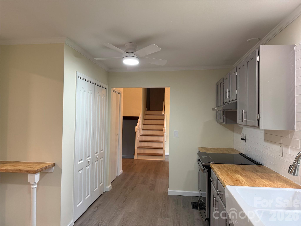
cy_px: 113
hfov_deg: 71.6
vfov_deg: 56.8
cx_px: 150
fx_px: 209
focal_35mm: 24
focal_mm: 6.76
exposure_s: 1/120
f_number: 1.78
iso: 160
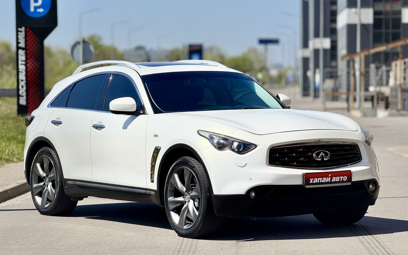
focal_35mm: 128
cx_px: 203
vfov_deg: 10.2
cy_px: 143
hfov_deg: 16.3
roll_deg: +0.6
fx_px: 1423
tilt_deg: -1.6
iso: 50
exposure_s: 1/2710
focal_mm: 15.66
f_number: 2.8
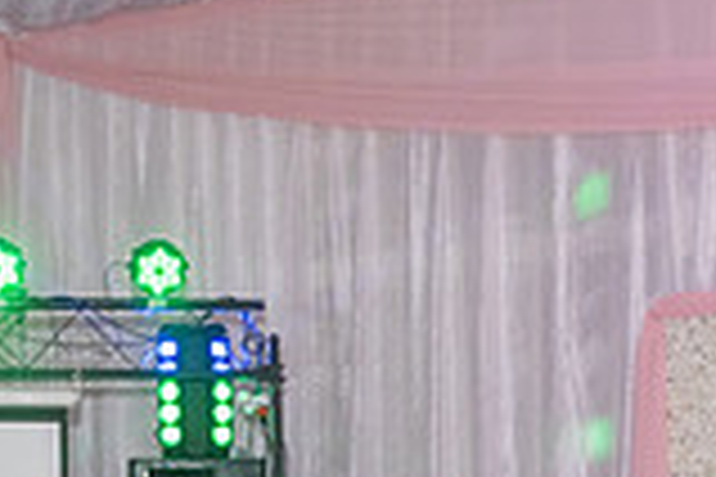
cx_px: 473
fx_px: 2327
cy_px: 839
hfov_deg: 17.5
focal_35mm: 117
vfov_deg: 11.0
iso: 1250
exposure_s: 1/160
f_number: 4
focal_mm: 32
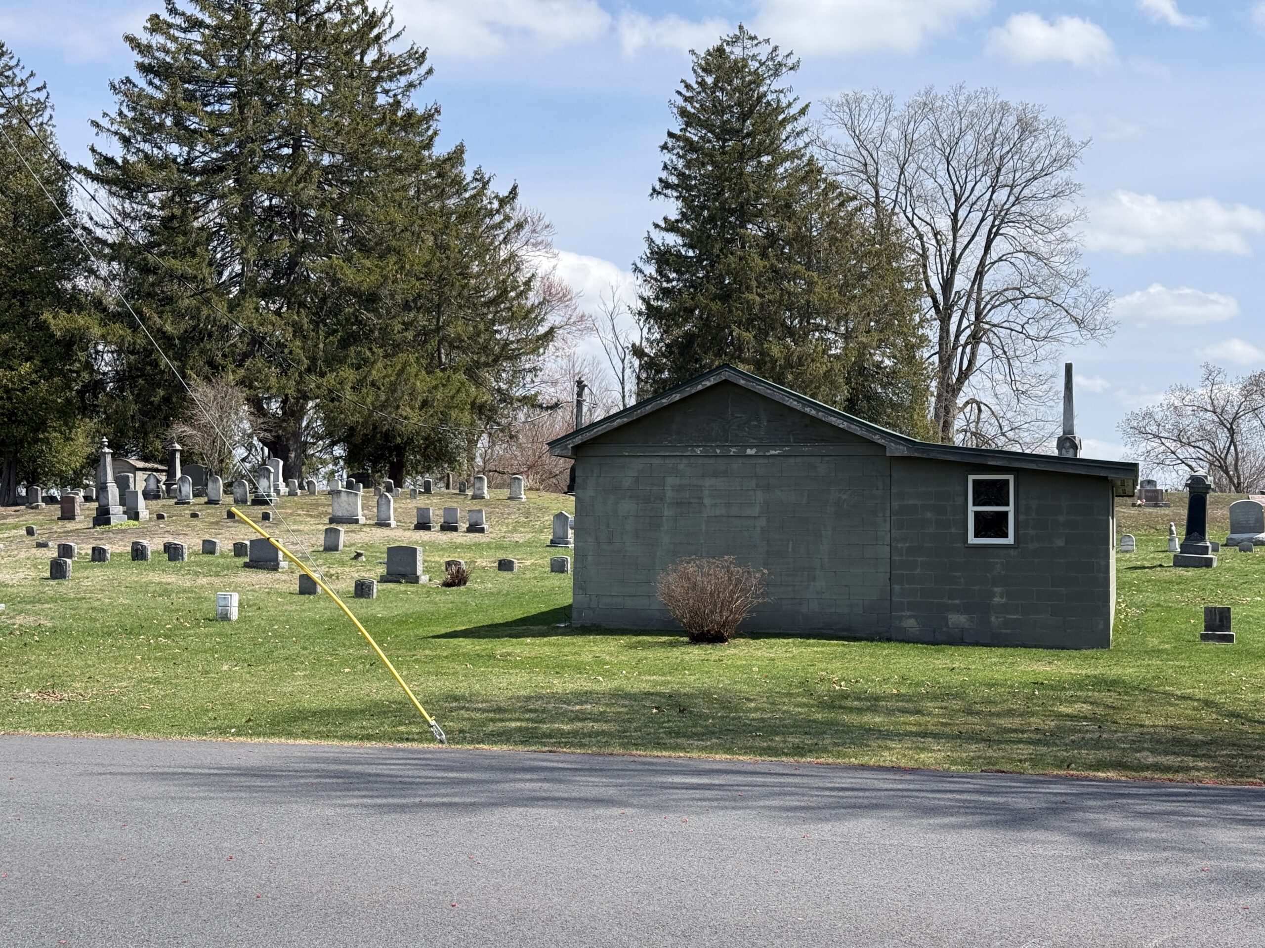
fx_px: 1754
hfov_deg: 39.7
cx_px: 632
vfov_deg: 30.3
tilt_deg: +2.3
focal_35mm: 48
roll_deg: -0.7
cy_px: 474
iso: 64
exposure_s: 1/3378
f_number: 1.78
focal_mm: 6.76
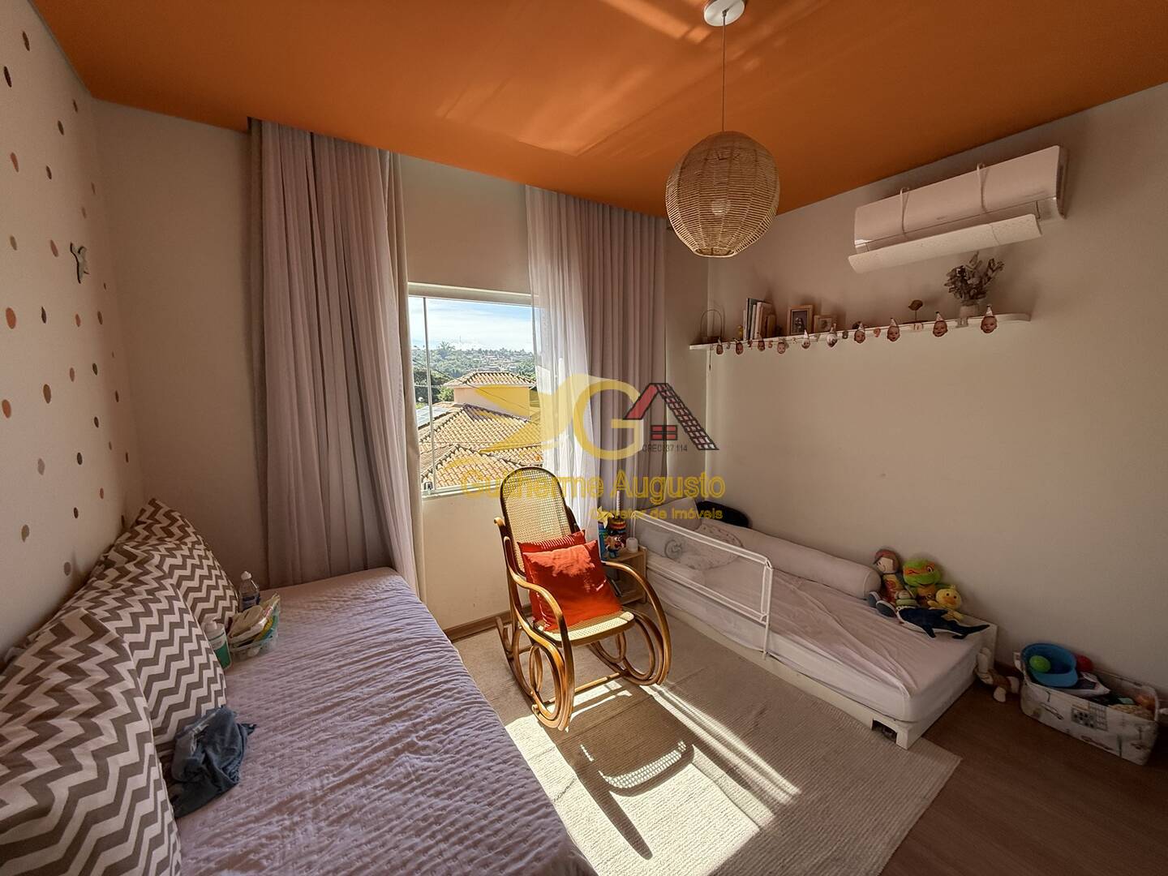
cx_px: 584
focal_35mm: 14
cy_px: 438
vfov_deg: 85.7
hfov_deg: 102.1
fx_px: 472
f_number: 2.2
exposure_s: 1/694
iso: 64
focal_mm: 2.22
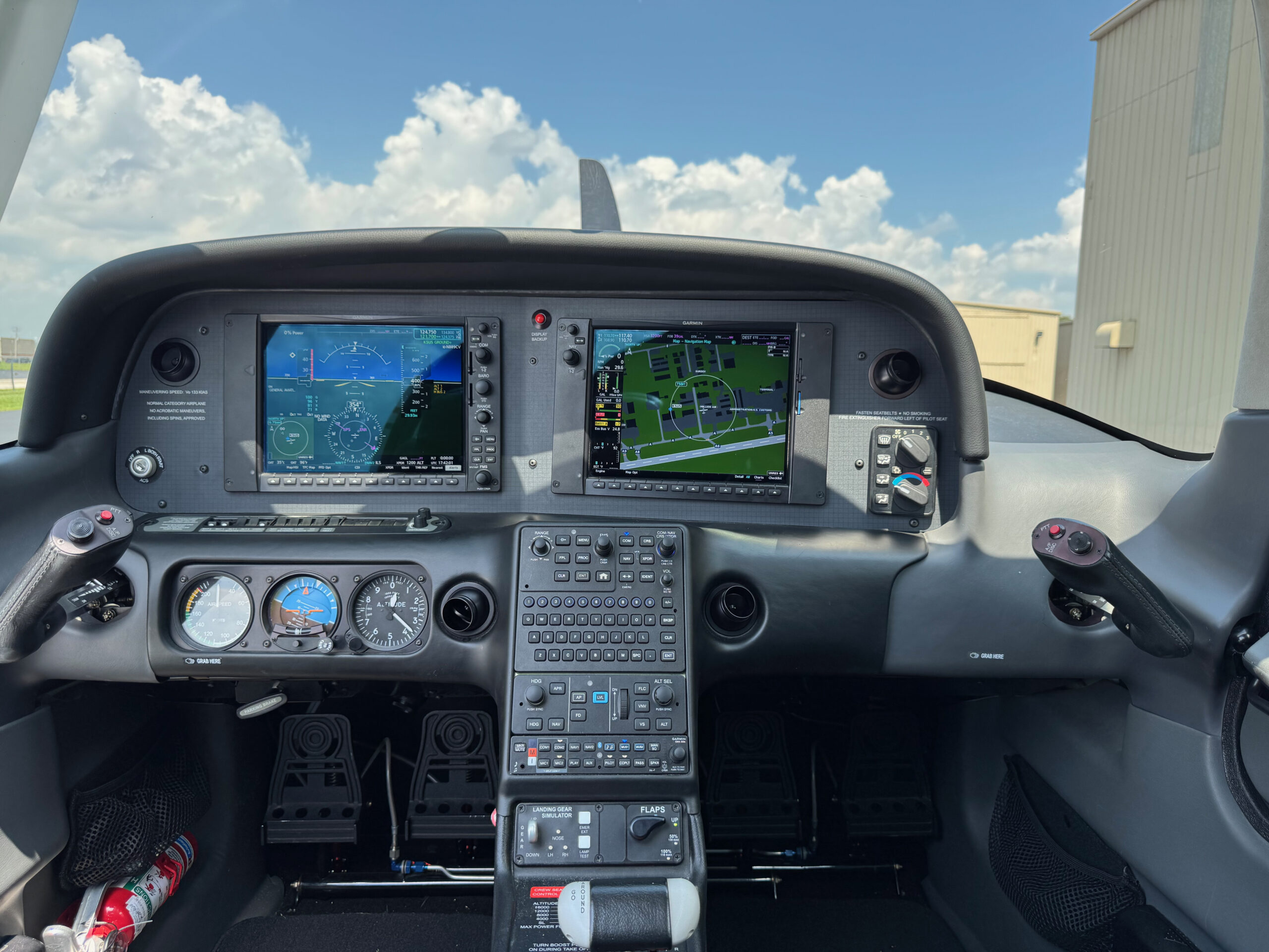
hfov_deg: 71.6
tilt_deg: -6.4
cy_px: 476
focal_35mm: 24
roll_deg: -1.9
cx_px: 634
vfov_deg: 56.8
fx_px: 880
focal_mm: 6.76
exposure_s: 1/938
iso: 80
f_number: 1.78
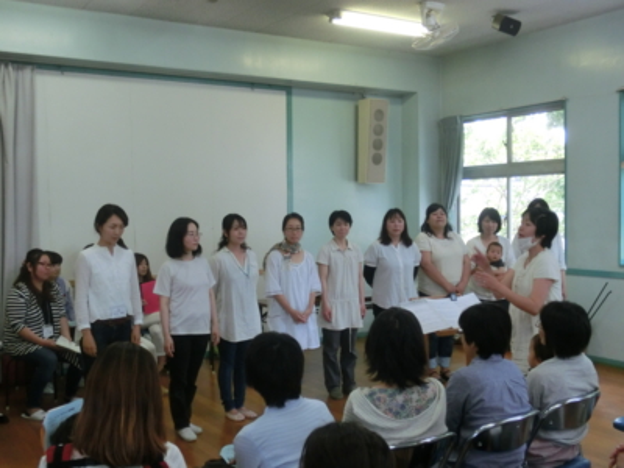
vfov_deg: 36.0
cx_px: 312
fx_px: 721
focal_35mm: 40
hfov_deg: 46.8
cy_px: 234
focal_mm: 7.15
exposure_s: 1/125
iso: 320
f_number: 4
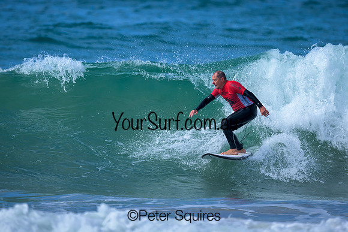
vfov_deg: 1.4
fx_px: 9225
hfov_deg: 2.2
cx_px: 187
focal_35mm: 954
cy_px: 94
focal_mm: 800
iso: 320
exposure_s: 1/2000
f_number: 6.3
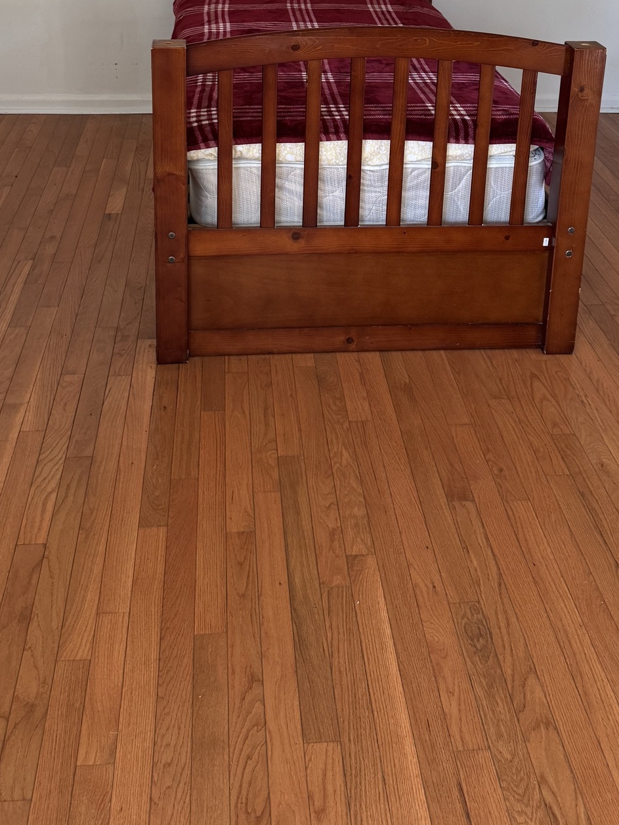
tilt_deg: -16.9
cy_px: 114
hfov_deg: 32.9
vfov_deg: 40.3
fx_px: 1049
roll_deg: -0.5
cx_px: 314
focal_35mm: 44
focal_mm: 6.76
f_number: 1.78
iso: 200
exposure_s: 1/75
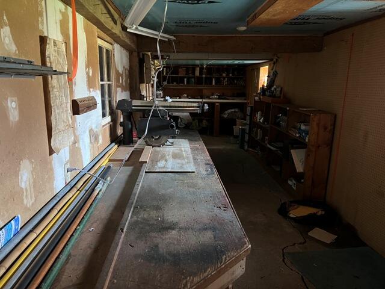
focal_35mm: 26
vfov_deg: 53.1
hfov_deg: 67.3
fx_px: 289
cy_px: 144
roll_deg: -0.3
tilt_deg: -11.8
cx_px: 192
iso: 500
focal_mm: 5.7
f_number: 1.5
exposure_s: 1/30
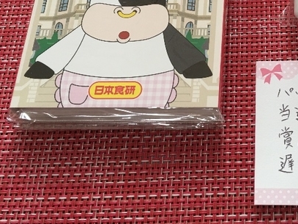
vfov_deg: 25.0
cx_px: 261
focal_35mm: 57
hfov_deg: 32.3
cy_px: 27
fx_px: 491
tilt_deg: -64.3
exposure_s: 1/30
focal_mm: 4.15
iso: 40
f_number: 2.2
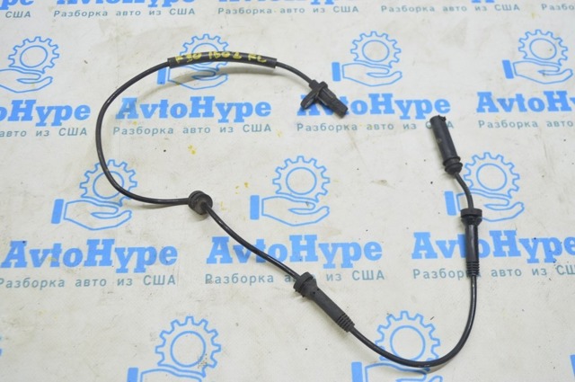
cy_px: 191
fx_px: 550
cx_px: 288
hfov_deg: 55.2
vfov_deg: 38.3
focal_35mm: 34
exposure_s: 1/20
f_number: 5.6
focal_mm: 23
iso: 400
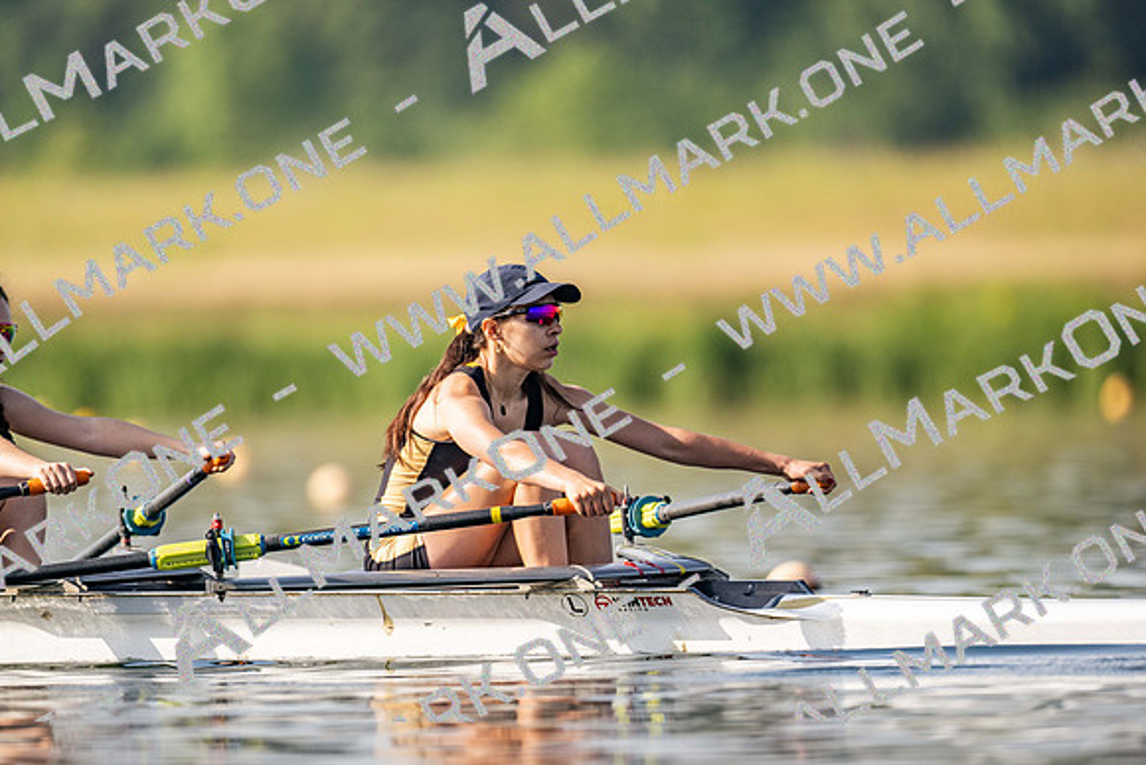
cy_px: 382
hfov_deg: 3.4
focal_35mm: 600
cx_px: 573
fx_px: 19104
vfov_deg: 2.3
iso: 200
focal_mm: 600
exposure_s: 1/2500
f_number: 4
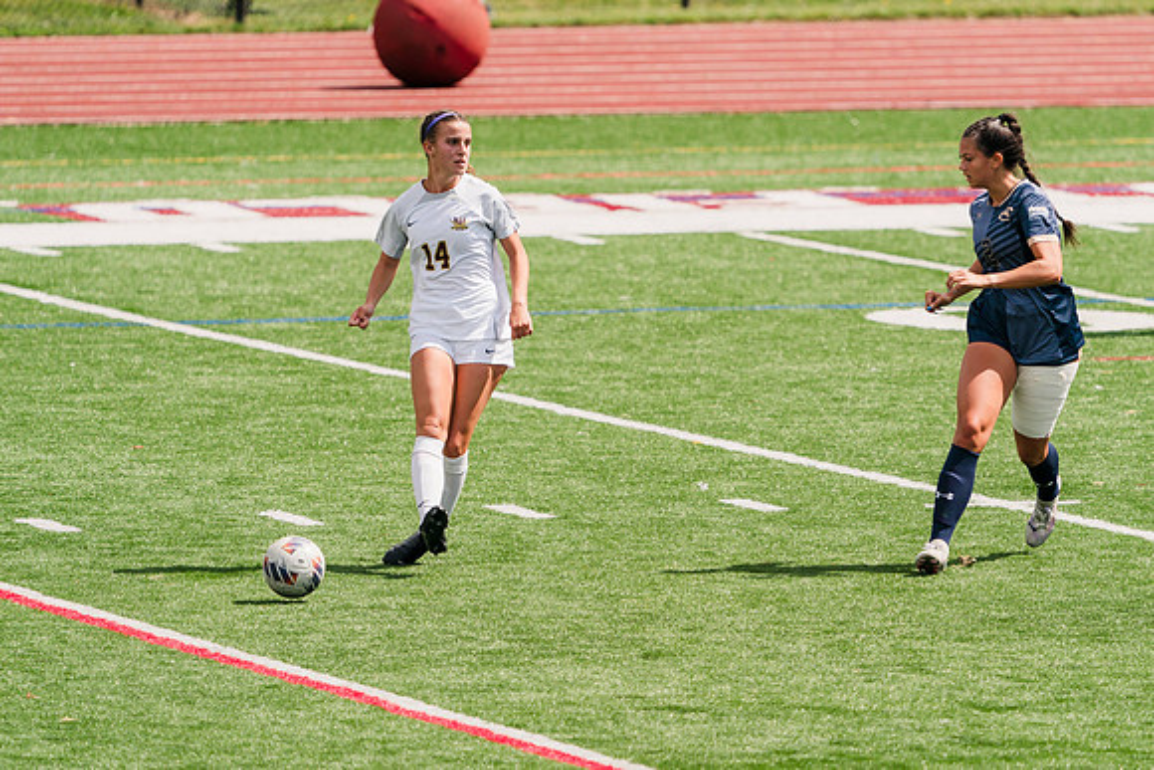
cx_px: 639
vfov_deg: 2.8
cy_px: 344
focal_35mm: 496
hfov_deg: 4.2
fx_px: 15901
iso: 320
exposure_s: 1/1600
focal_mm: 448
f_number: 6.3
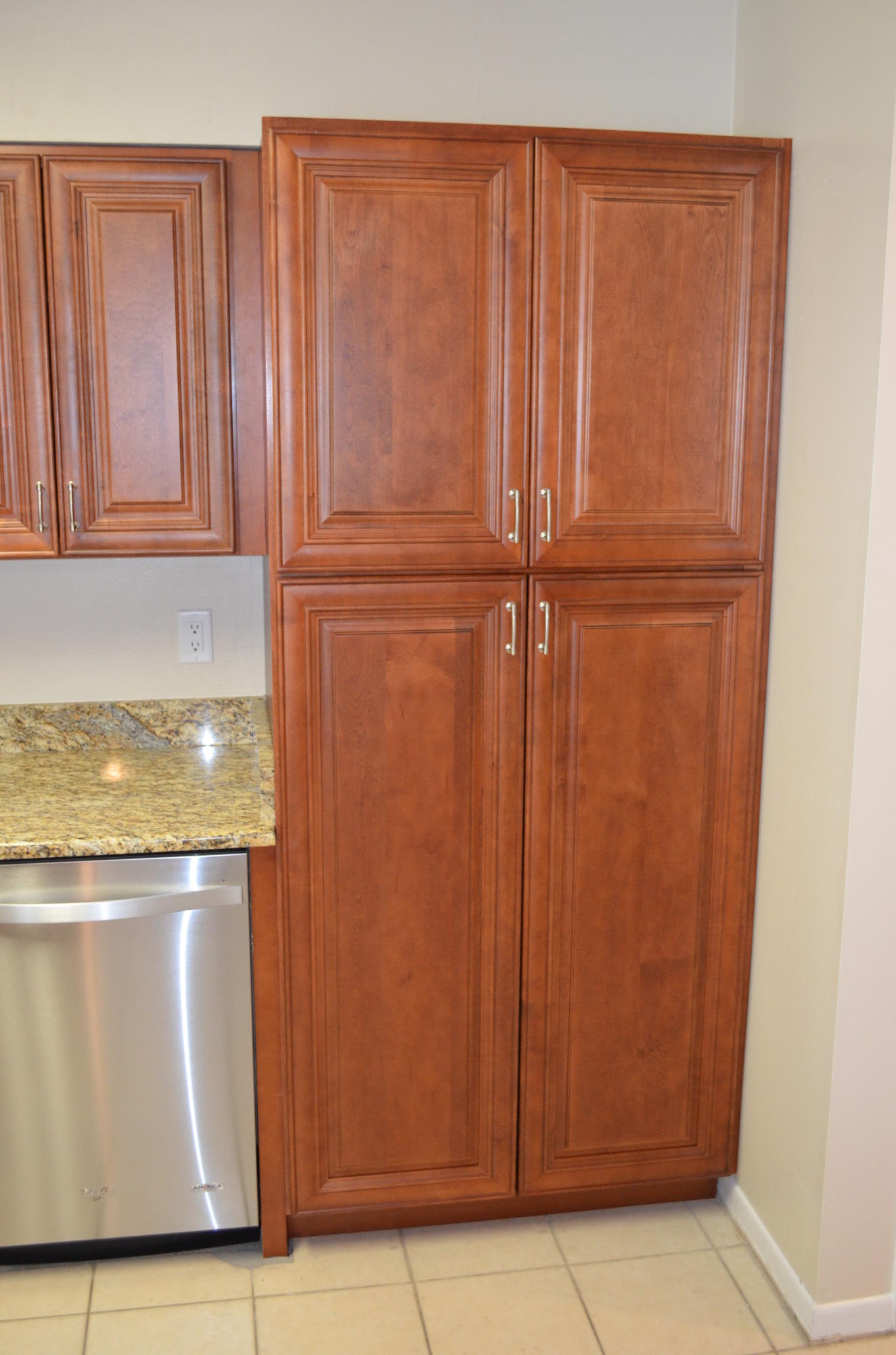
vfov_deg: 53.2
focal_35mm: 36
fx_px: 1350
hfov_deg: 36.7
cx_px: 448
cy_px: 678
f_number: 4
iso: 1600
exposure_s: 1/60
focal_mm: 24
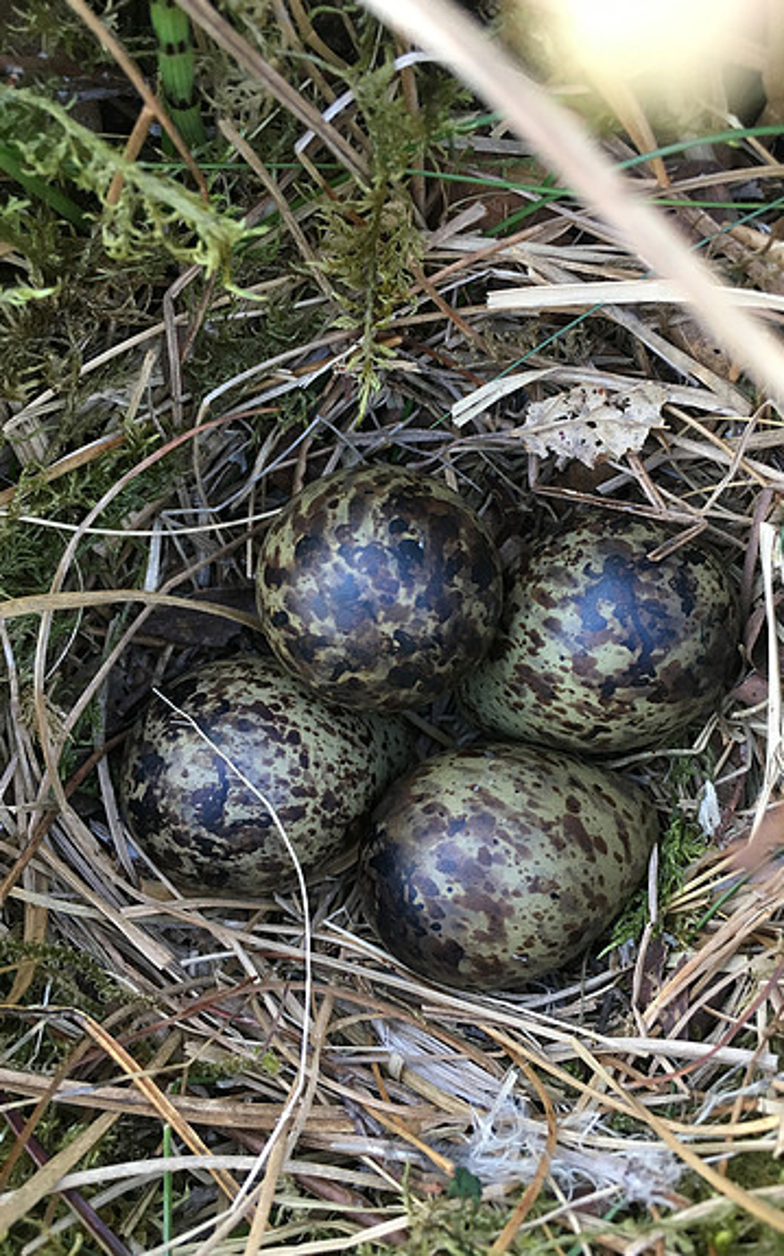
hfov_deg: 40.5
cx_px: 449
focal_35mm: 31
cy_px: 627
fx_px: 1061
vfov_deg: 61.3
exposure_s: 1/33
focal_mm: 4.15
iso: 50
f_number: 2.2
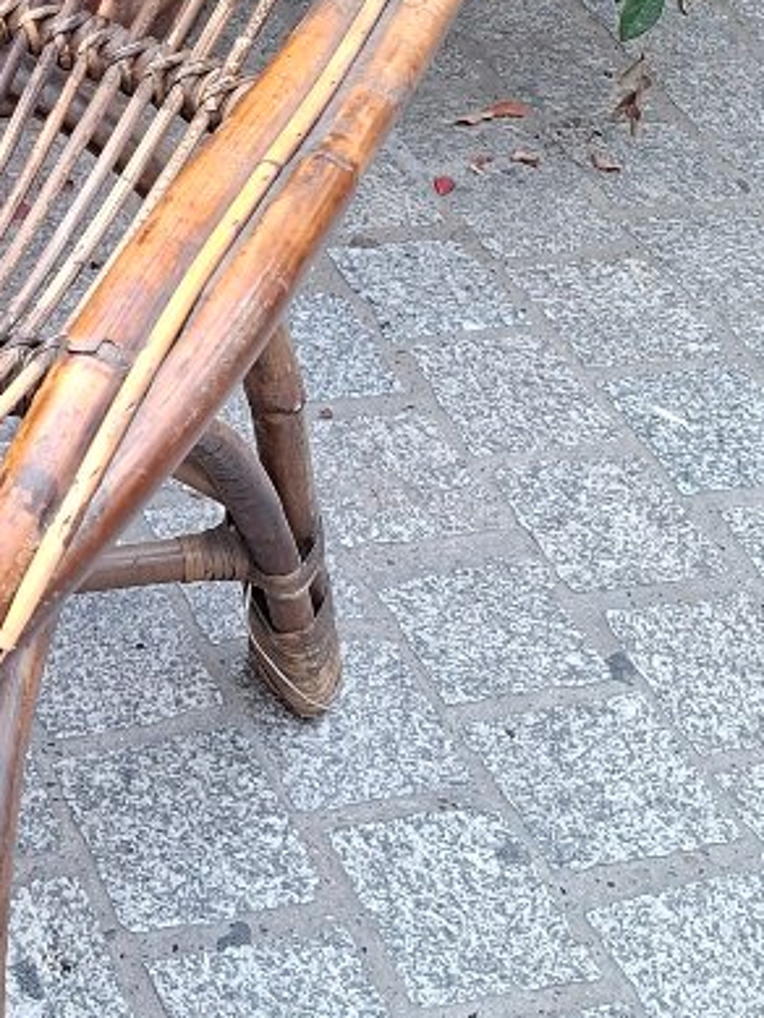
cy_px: 277
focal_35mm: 71
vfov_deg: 27.1
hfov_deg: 19.1
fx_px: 2088
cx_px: -249
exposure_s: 1/100
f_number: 1.8
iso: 200
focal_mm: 5.54
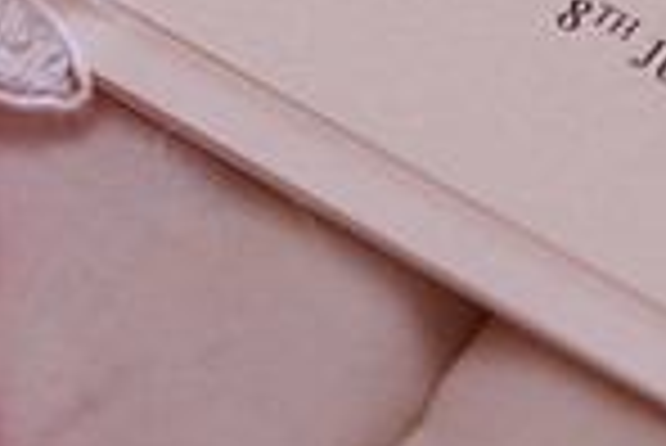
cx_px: 936
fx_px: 4352
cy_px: -385
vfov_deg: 5.7
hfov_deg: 8.6
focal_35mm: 235
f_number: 5.6
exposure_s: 1/60
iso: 320
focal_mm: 60
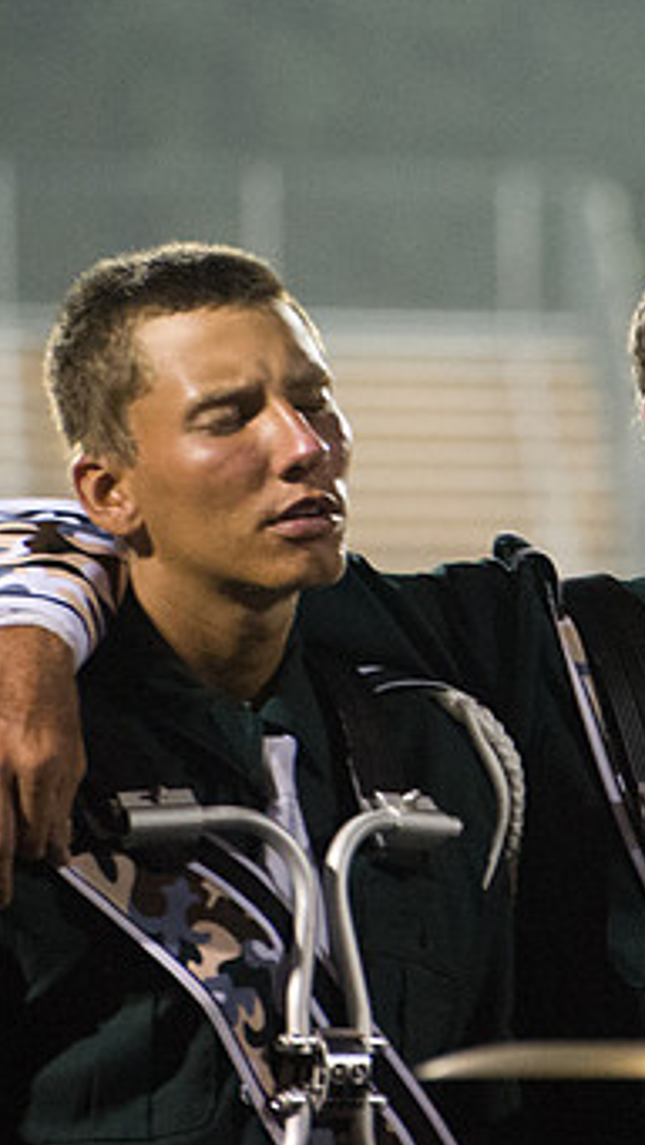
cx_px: 936
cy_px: 531
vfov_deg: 5.1
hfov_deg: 2.9
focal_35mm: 423
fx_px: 12852
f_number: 5.3
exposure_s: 1/160
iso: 10000
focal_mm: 195
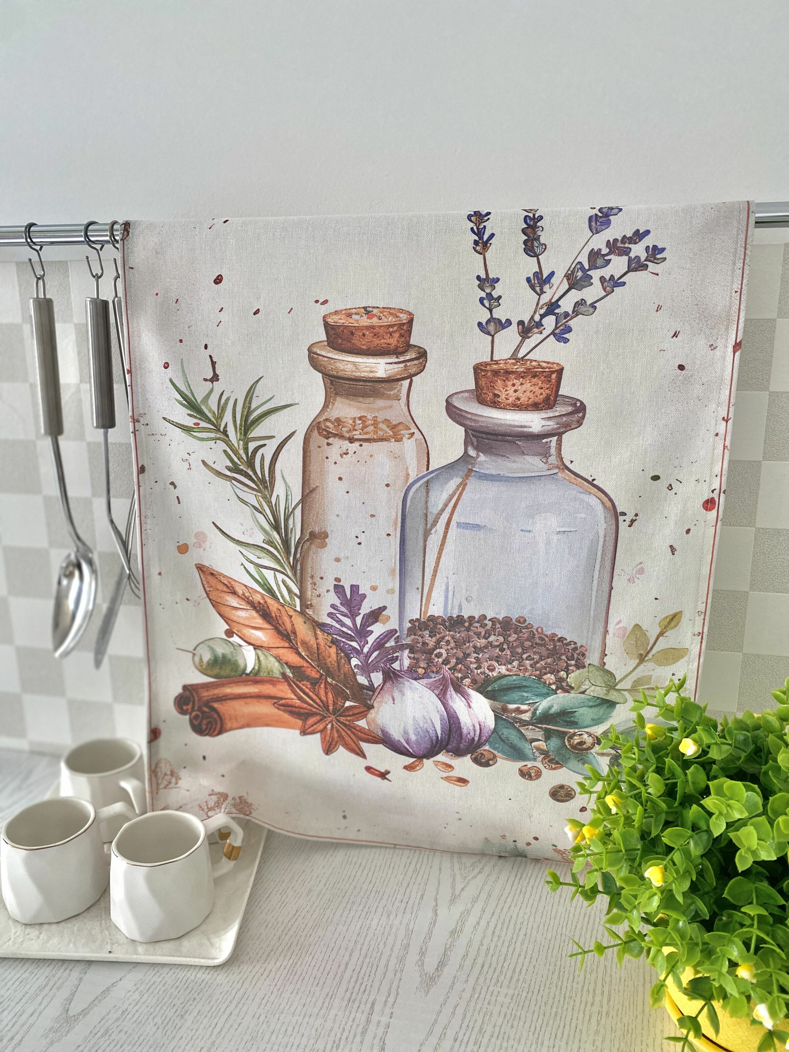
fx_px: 790
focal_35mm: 26
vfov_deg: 67.3
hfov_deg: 53.1
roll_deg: +0.9
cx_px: 394
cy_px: 526
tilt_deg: -14.1
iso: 125
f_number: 1.8
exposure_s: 1/113
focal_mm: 4.25
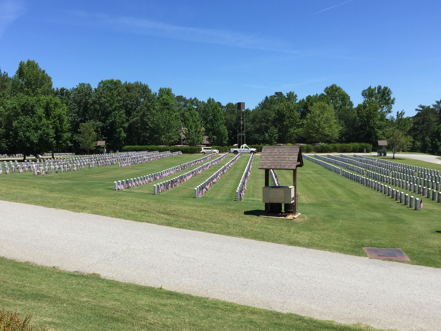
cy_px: 198
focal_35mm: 36
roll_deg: +0.7
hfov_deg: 51.2
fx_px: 459
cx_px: 187
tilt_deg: -6.6
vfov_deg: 39.5
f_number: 2.2
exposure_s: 1/1721
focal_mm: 4.15
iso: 32
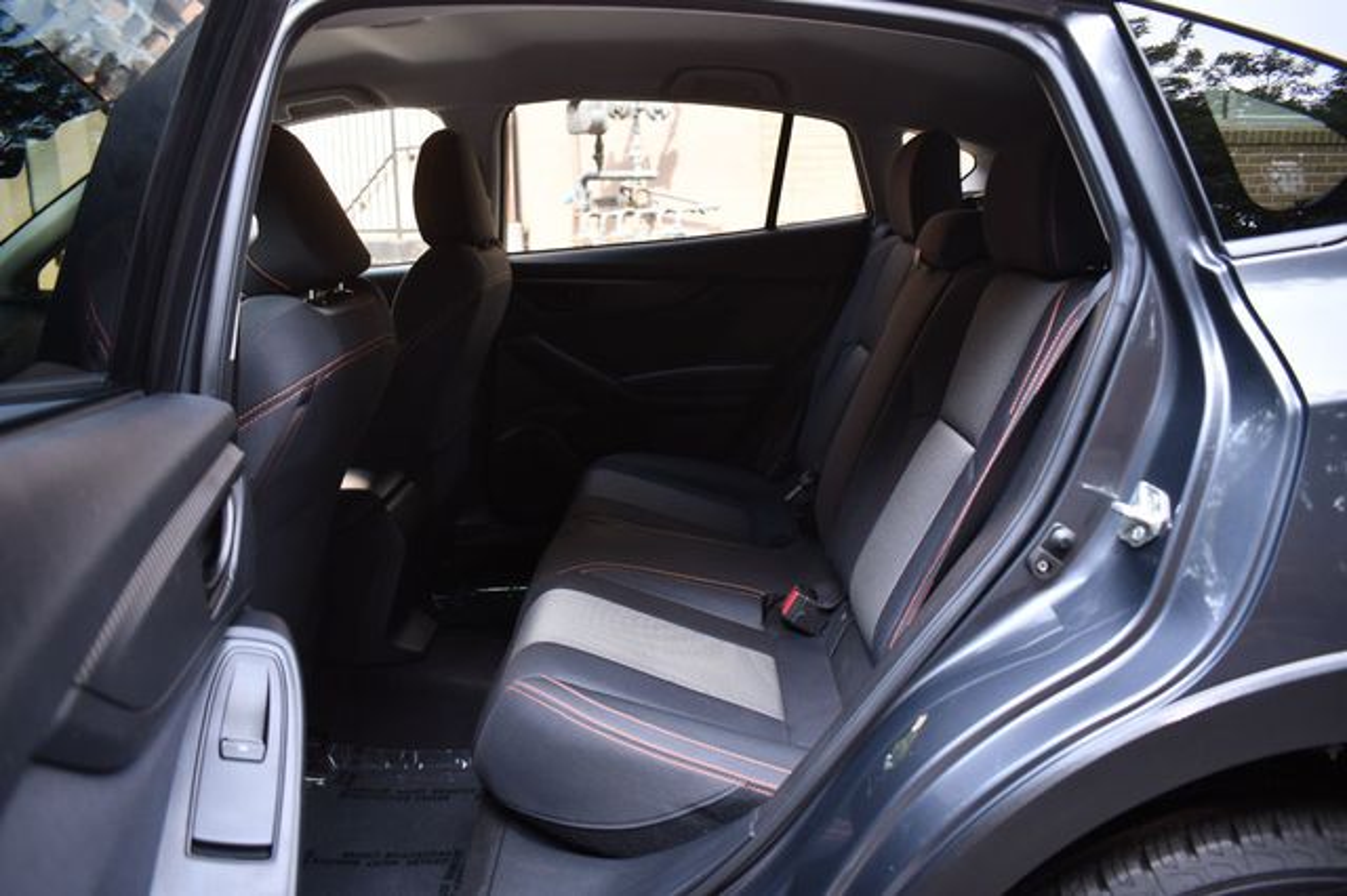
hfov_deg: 67.4
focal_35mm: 27
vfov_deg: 47.9
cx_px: 674
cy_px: 448
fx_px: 1010
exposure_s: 1/250
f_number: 3.5
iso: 500
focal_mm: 18
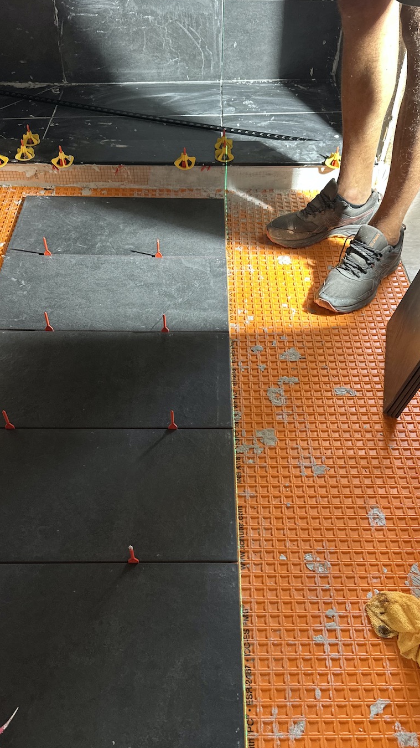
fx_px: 614
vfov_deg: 62.6
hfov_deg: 37.8
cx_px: 206
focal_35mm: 31
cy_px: 385
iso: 200
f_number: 1.78
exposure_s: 1/60
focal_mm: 6.86
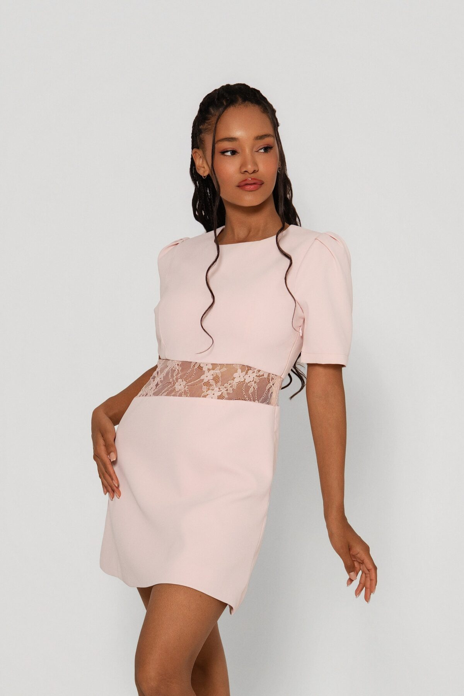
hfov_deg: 15.2
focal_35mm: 90
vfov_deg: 22.6
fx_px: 1740
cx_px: 232
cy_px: 348
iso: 100
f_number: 9
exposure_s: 1/100
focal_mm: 90
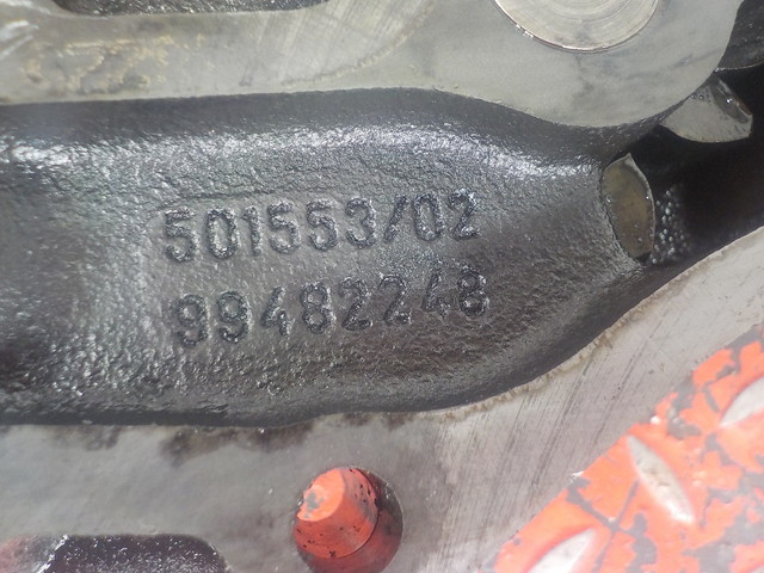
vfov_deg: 46.8
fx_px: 662
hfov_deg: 60.0
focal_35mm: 30
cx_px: 382
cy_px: 286
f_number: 3.3
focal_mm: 4.1
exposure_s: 1/30
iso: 400
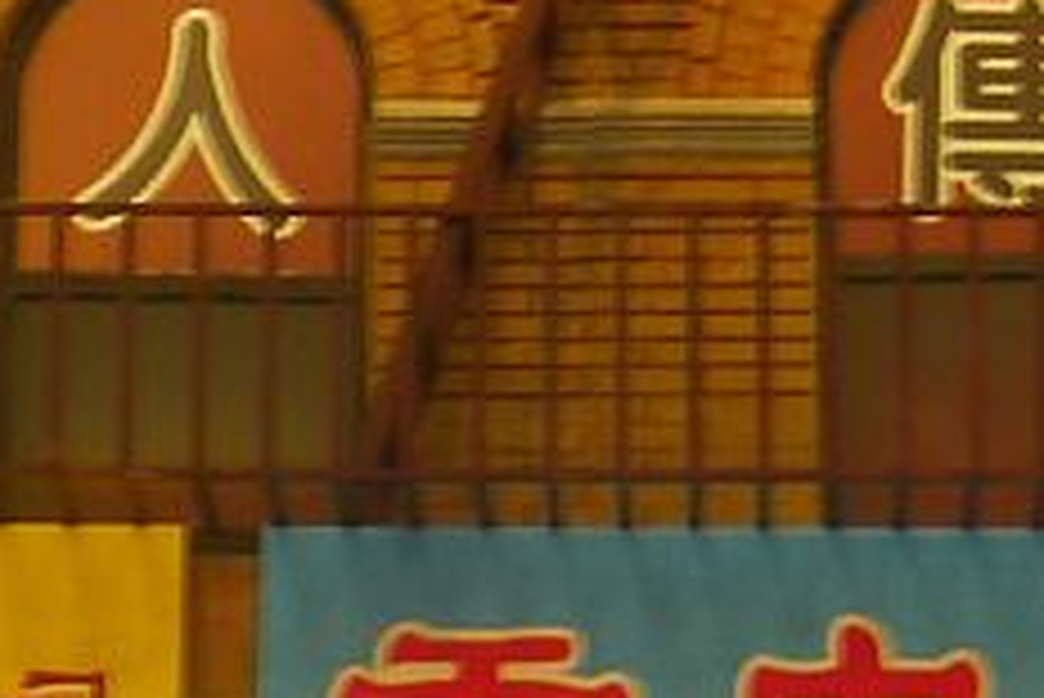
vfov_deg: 4.7
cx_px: 414
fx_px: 8241
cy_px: -970
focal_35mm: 284
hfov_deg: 7.2
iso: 100
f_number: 2.8
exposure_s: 1/10
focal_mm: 11.7
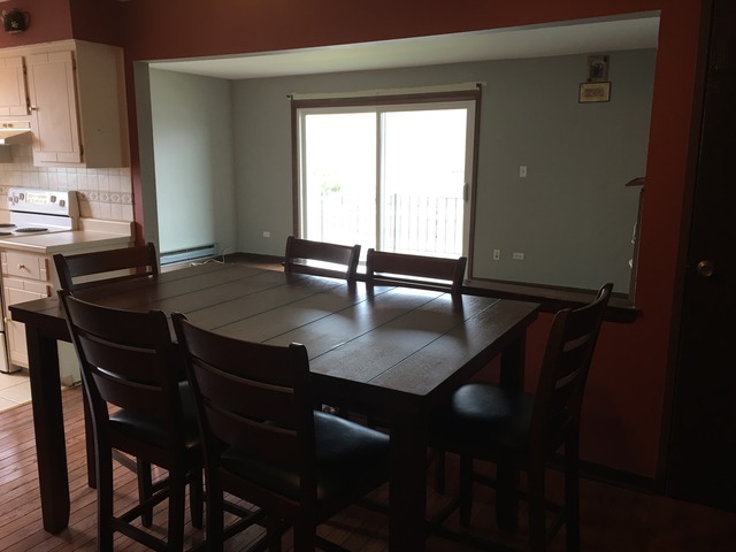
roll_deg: -0.5
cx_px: 368
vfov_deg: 48.2
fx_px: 617
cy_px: 276
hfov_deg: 61.7
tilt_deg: -10.1
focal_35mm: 29
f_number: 2.2
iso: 32
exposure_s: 1/15
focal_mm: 4.15
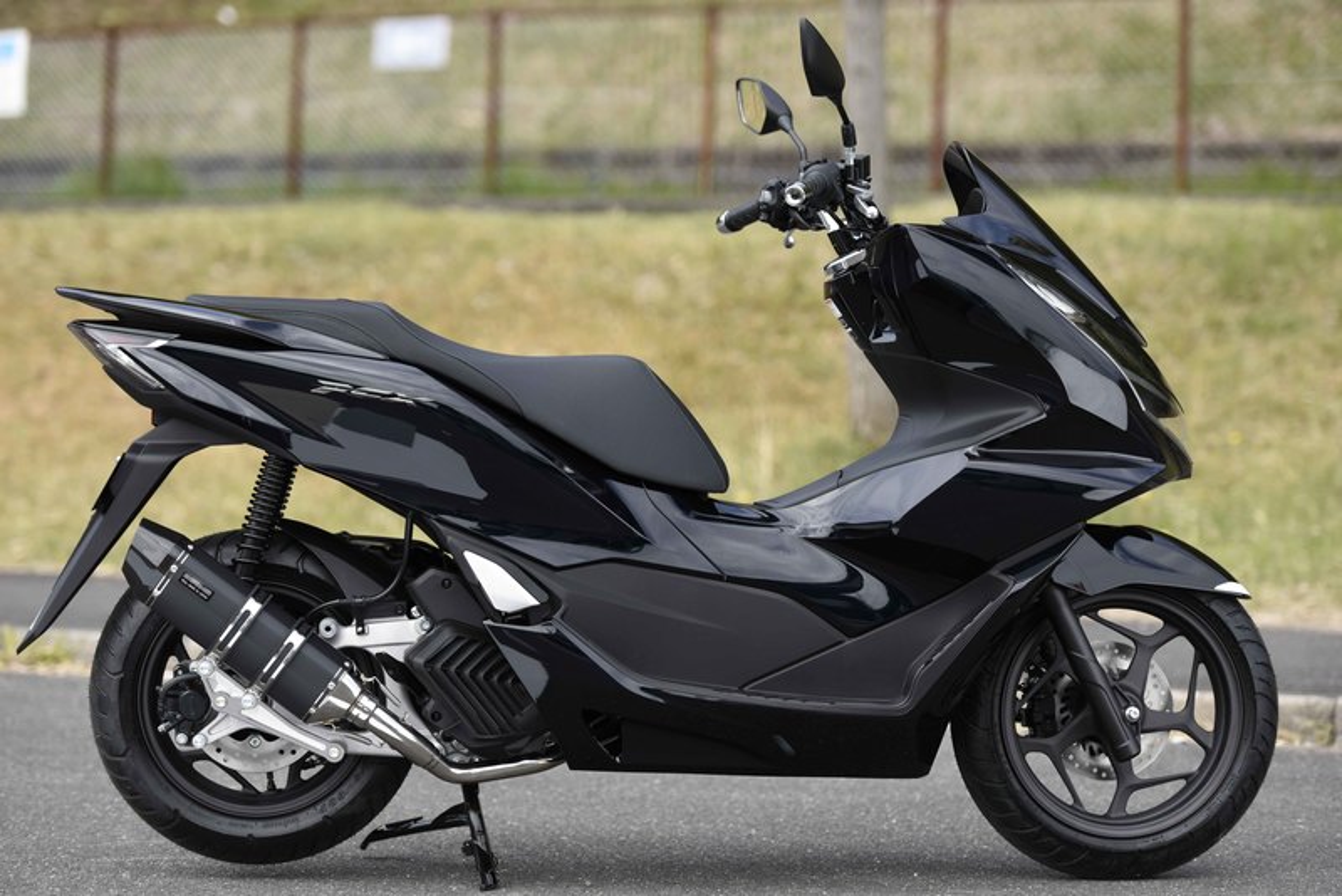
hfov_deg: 18.3
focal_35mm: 112
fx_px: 4176
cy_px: 448
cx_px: 671
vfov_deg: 12.2
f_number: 3.2
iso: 250
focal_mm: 112
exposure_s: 1/2000
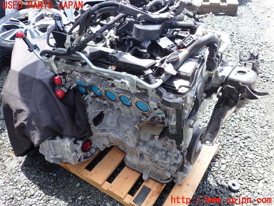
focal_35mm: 30
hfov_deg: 60.0
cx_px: 137
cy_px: 103
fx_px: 237
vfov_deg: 46.8
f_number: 3.2
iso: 100
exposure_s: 1/160
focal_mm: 5.4
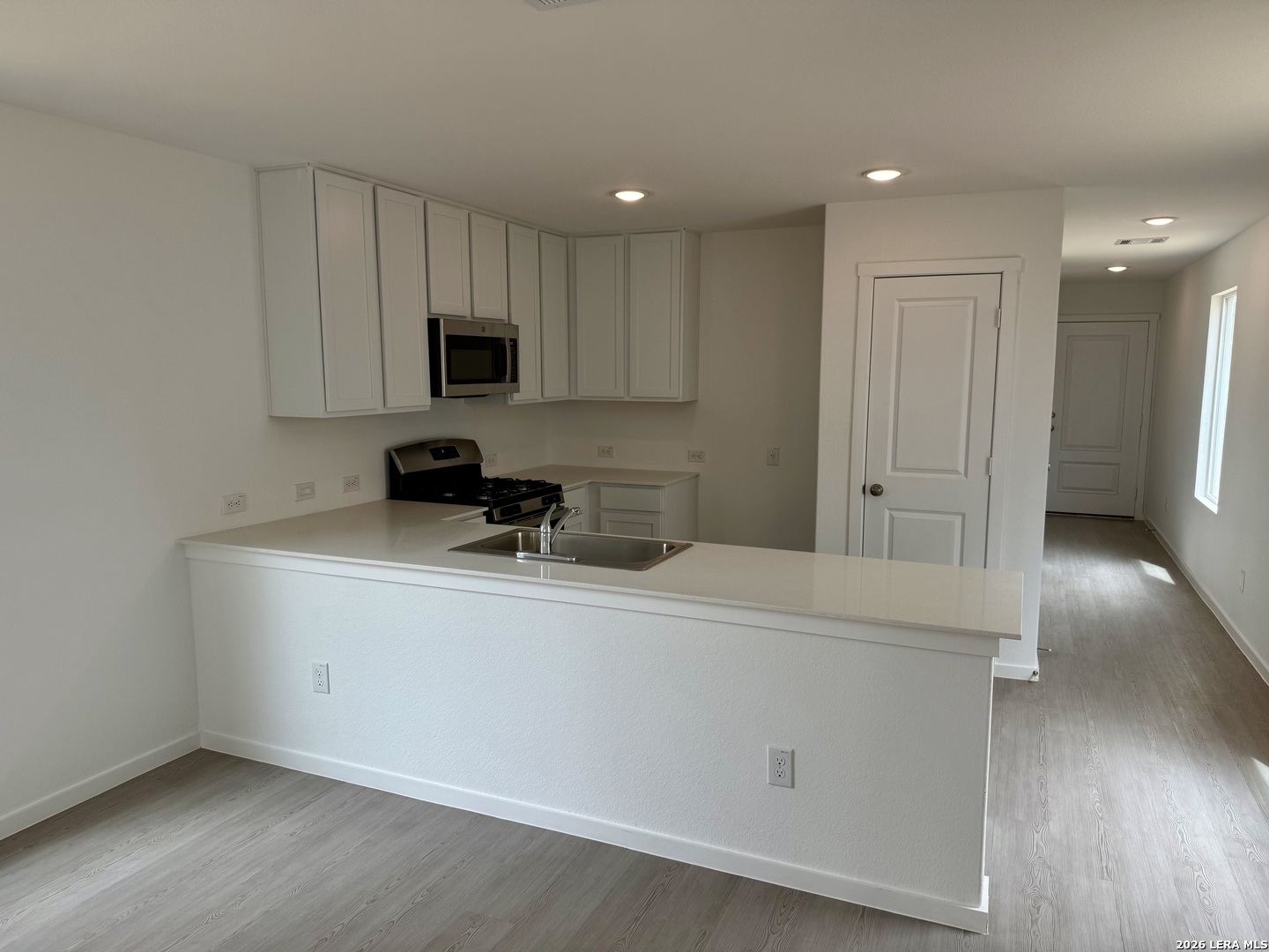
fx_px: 880
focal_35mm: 24
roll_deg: -0.7
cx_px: 634
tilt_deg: -7.0
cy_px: 476
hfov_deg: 71.6
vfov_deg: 56.8
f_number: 1.78
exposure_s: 1/263
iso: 80
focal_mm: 6.76
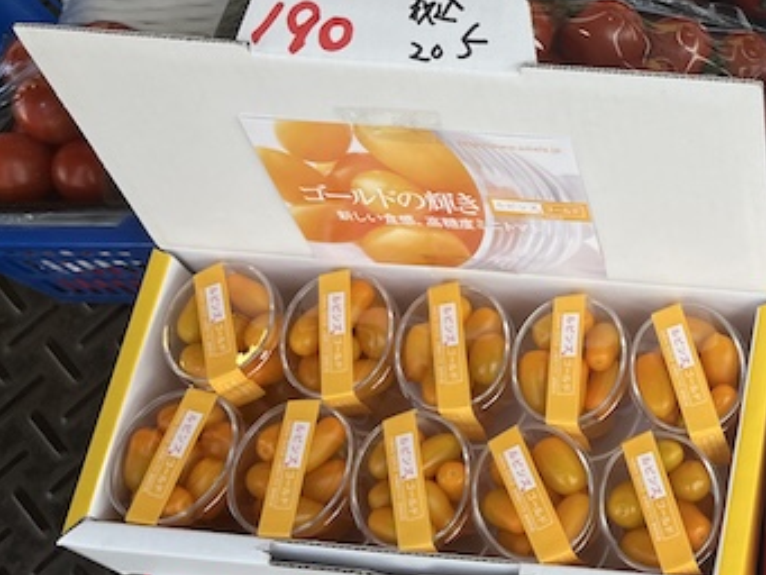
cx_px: 822
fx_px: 1350
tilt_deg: -57.5
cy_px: 265
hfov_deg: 29.0
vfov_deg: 24.0
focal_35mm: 61
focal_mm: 5.1
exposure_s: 1/499
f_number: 1.6
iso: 50
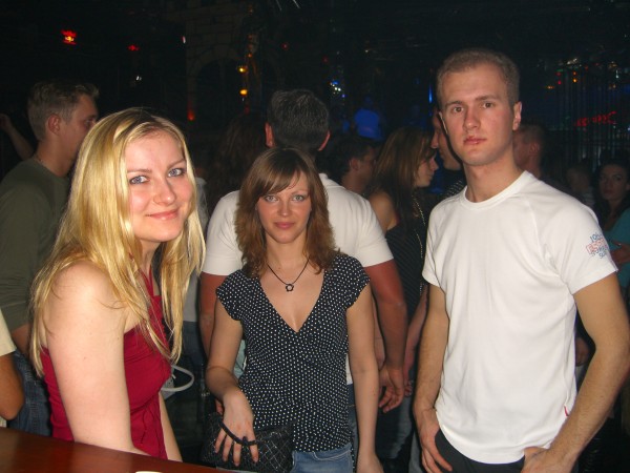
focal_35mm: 38
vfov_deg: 37.7
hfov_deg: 49.0
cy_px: 236
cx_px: 315
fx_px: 692
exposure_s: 1/60
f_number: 2.8
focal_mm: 7.9
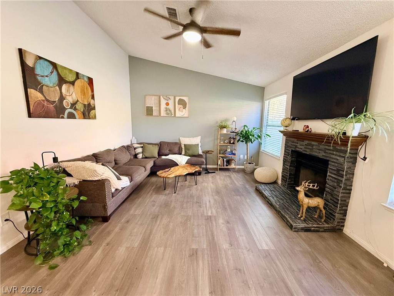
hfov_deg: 102.1
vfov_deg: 85.7
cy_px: 148
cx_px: 197
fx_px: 159
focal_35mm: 14
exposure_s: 1/120
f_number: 2.2
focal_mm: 2.22
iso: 640
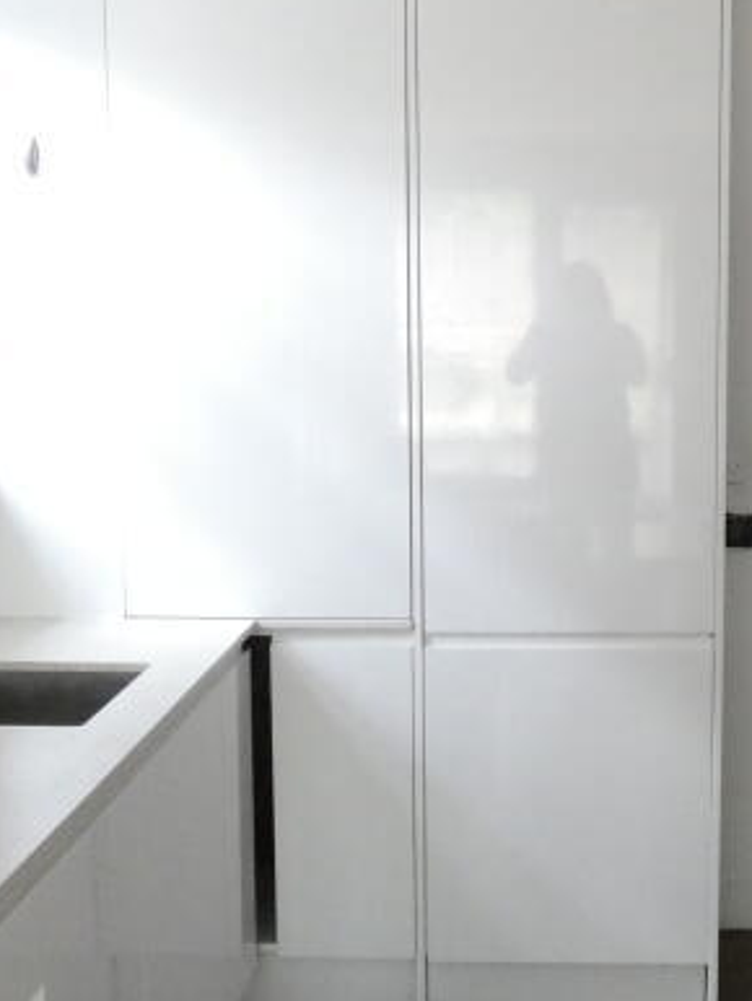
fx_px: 1533
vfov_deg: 36.1
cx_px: 511
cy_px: 526
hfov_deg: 27.4
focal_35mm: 53
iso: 800
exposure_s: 1/25
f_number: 2.8
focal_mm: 3.6
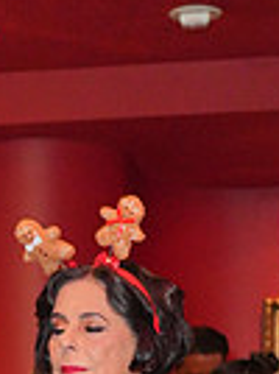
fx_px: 1574
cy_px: 675
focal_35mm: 146
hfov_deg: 10.0
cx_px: -35
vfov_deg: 12.4
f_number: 4
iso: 4000
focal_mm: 35
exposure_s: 1/200
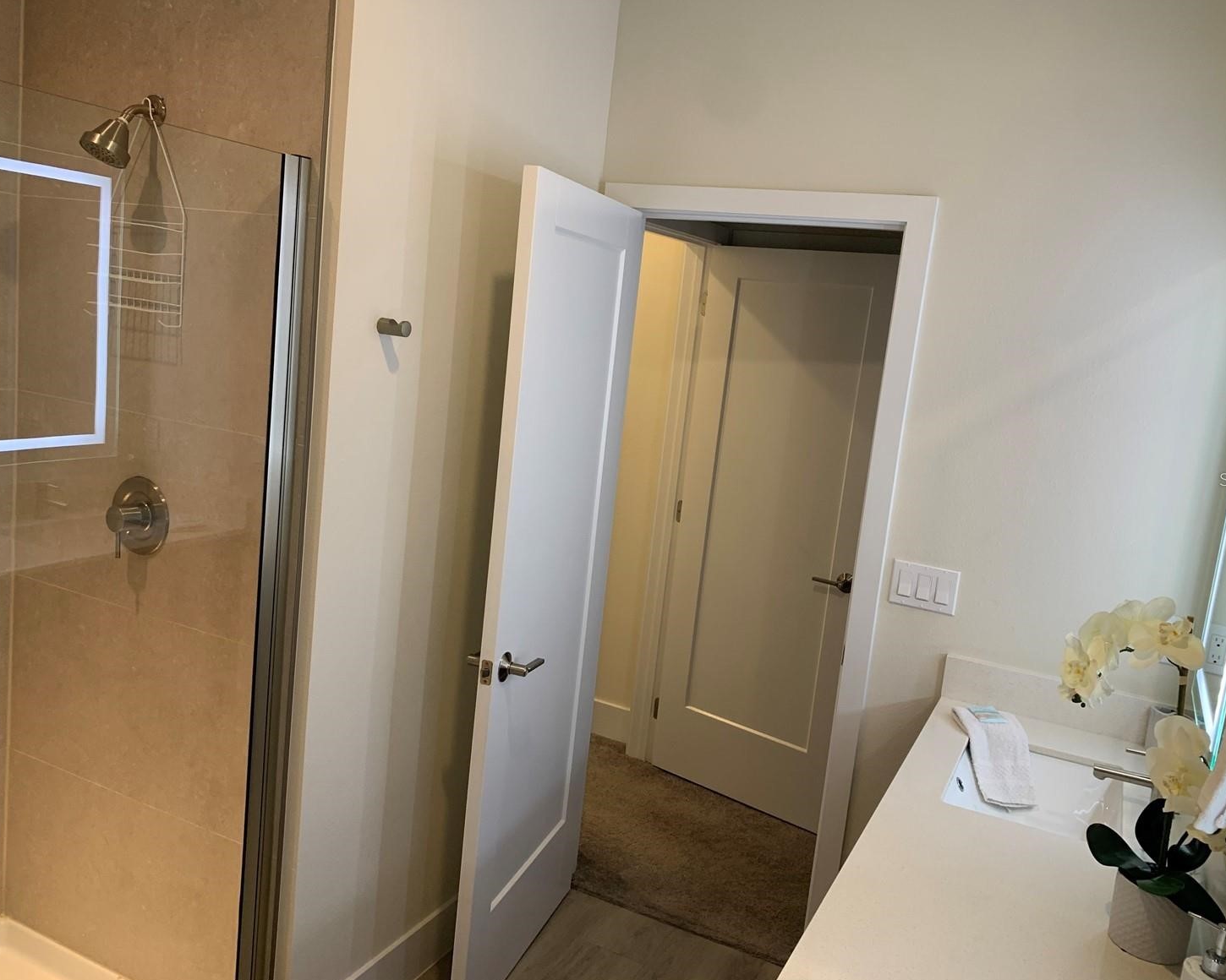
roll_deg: -5.9
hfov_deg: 62.2
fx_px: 1016
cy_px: 479
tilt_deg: -8.8
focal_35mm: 28
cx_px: 623
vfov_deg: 51.5
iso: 80
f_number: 1.8
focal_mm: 4.25
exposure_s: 1/60
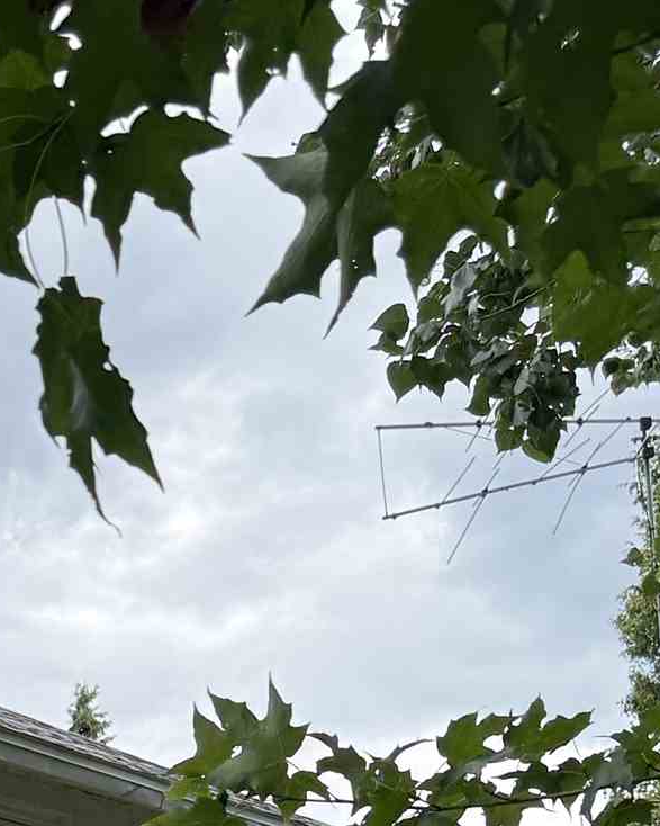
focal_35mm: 98
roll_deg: +0.6
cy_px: 1223
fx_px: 2393
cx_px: -569
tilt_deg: +4.8
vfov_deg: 17.6
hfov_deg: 13.8
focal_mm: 6.76
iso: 100
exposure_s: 1/1618
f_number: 1.78
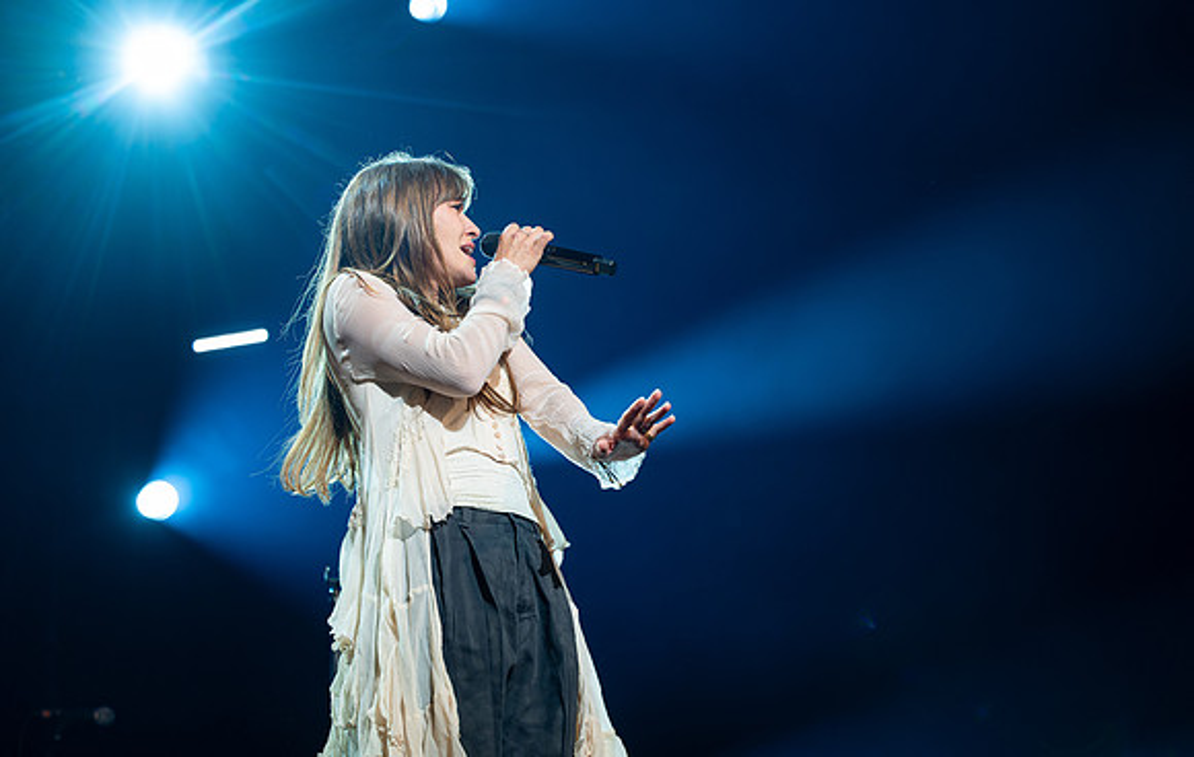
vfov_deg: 16.1
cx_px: 647
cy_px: 442
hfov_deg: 25.1
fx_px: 2676
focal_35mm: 82
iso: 400
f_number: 2.8
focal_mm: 70
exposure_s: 1/250
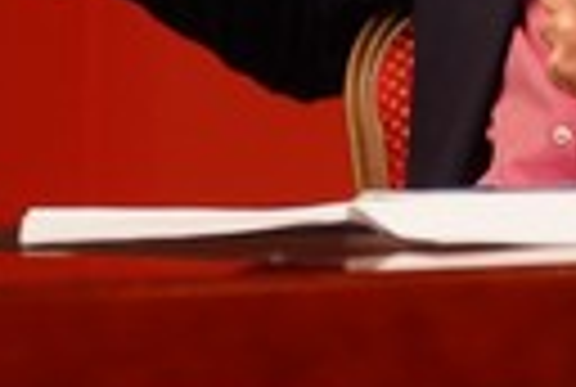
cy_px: -146
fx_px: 13006
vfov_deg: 1.7
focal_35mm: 811
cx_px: 576
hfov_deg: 2.5
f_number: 2.8
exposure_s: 1/200
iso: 1600
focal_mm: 200
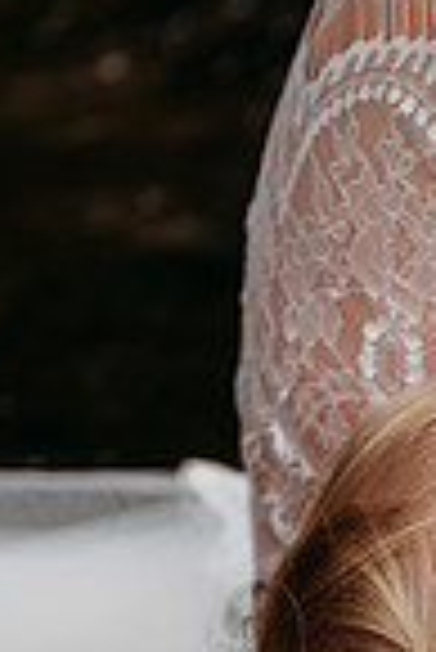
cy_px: 737
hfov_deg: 8.7
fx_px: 2809
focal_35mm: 155
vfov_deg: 13.0
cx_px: 625
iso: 500
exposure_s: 1/1000
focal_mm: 50
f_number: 2.8
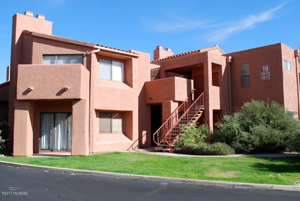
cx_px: 150
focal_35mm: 33
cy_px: 100
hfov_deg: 57.2
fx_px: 275
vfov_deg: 40.1
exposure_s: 1/200
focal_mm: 22
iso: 100
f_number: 7.1
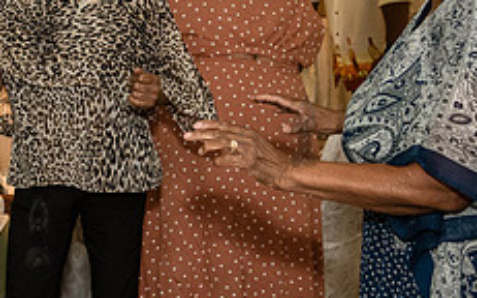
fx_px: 1377
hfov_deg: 19.3
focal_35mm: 106
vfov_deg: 12.3
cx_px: 39
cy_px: 76
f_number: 3.5
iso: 1600
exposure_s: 1/160
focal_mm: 32
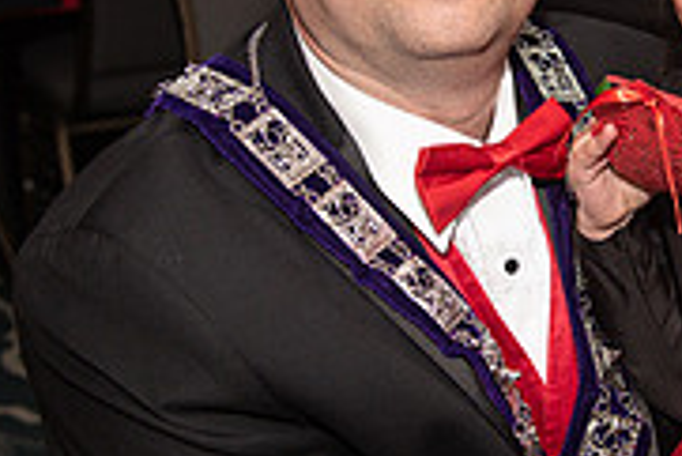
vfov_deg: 12.2
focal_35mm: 112
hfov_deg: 18.0
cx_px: 584
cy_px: 149
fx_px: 2123
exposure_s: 1/200
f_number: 4
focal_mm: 35
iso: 800
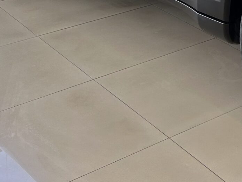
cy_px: -140
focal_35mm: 96
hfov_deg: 18.6
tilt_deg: -8.3
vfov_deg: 13.8
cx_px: 335
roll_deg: -0.7
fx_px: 671
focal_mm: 5.7
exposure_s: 1/343
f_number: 1.5
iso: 50
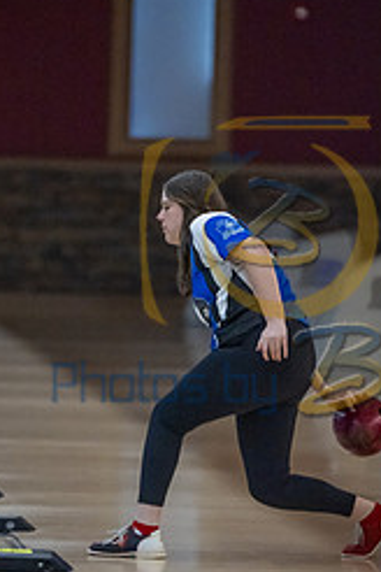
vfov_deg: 5.8
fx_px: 5651
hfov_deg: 3.9
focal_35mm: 356
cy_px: 265
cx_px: 263
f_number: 2.8
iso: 4000
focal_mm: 195
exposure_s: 1/1000
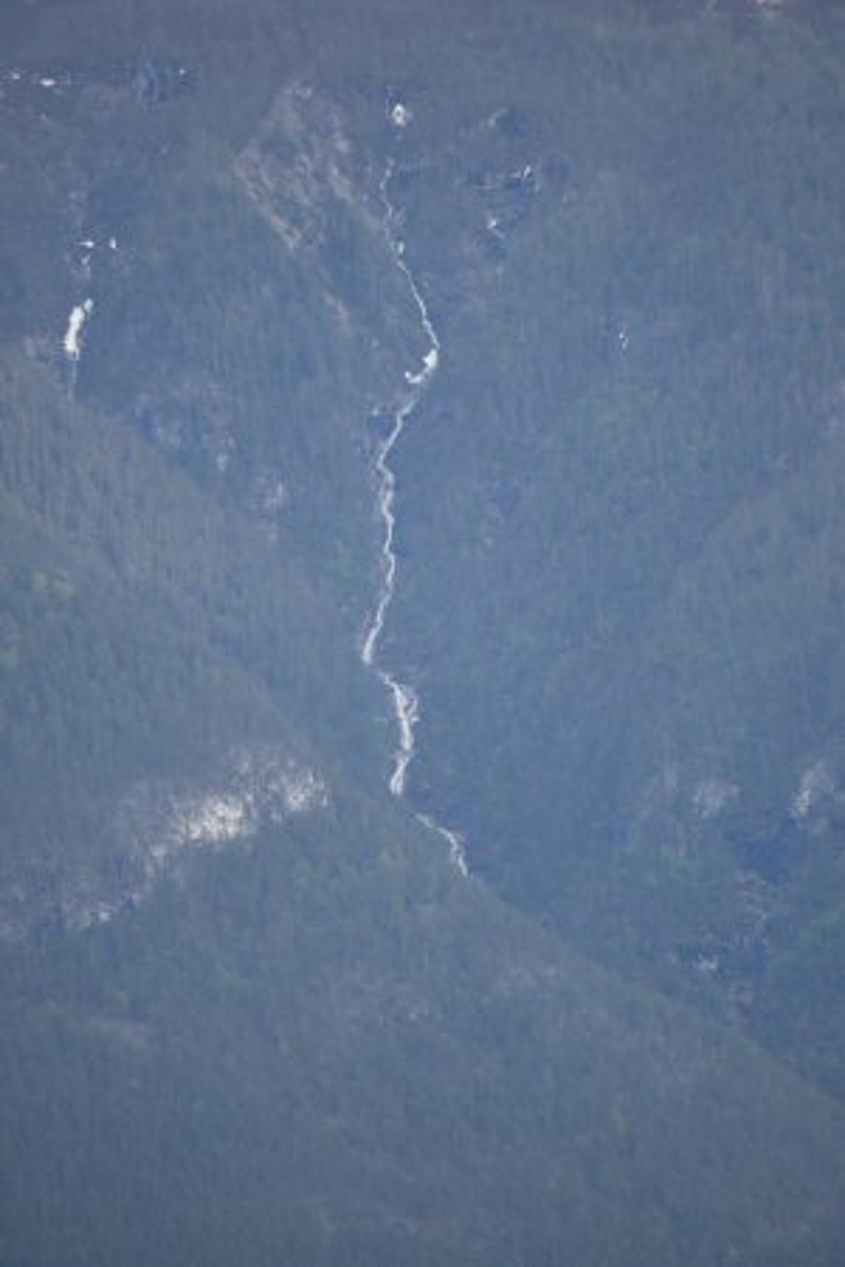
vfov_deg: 4.6
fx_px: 15843
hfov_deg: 3.1
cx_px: 422
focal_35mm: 450
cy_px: 634
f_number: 6.3
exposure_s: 1/500
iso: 400
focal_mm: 300
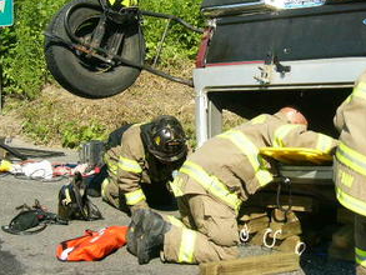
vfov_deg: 18.0
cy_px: 102
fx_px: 867
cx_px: 222
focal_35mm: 82
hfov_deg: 23.8
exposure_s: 1/80
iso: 100
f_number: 10.4
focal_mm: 10
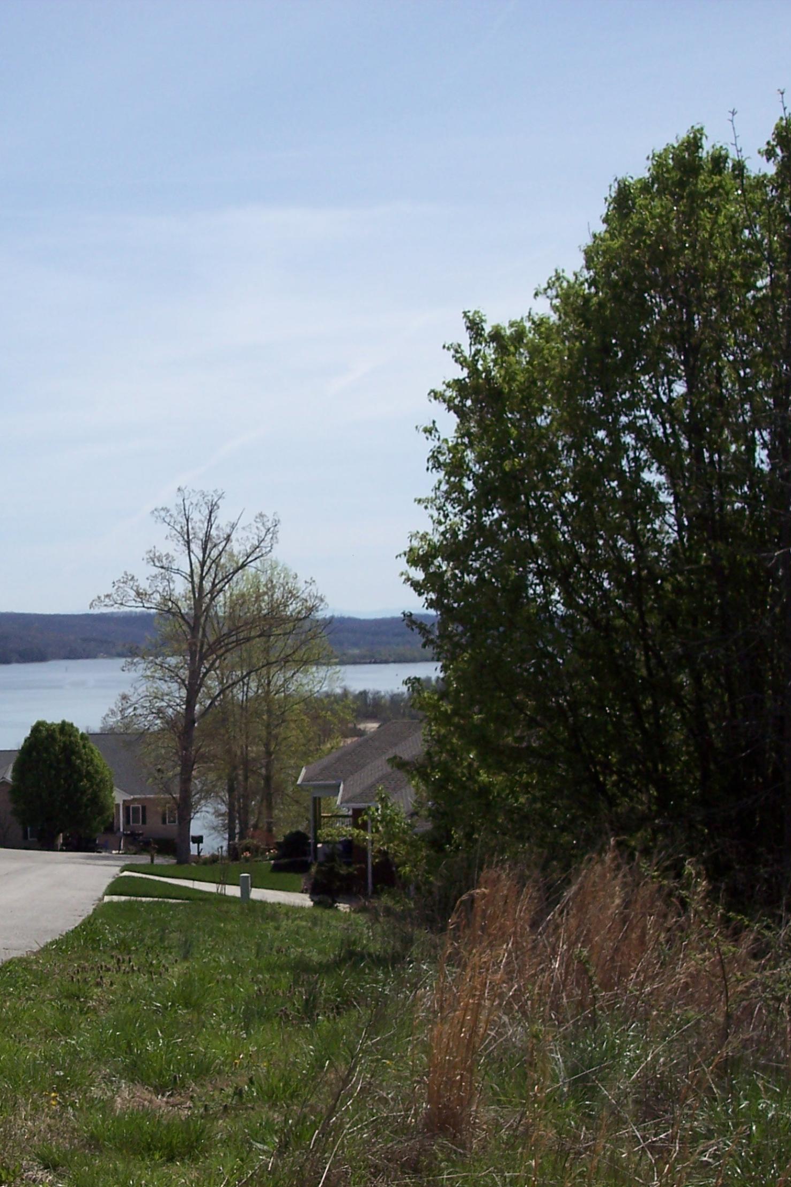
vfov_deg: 36.2
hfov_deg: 24.0
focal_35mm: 55
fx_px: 1812
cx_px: 92
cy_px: 603
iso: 100
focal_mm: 8
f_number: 5.6
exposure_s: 1/750
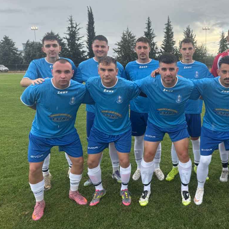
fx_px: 247
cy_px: 104
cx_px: 172
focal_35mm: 33
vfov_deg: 49.7
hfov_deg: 47.9
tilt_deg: -8.7
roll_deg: +1.1
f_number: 1.78
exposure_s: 1/912
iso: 80
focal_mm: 6.76
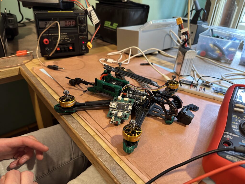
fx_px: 170
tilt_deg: -29.6
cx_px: 122
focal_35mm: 24
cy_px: 92
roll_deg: -2.6
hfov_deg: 71.6
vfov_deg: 56.8
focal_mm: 6.86
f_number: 1.78
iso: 160
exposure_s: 1/50
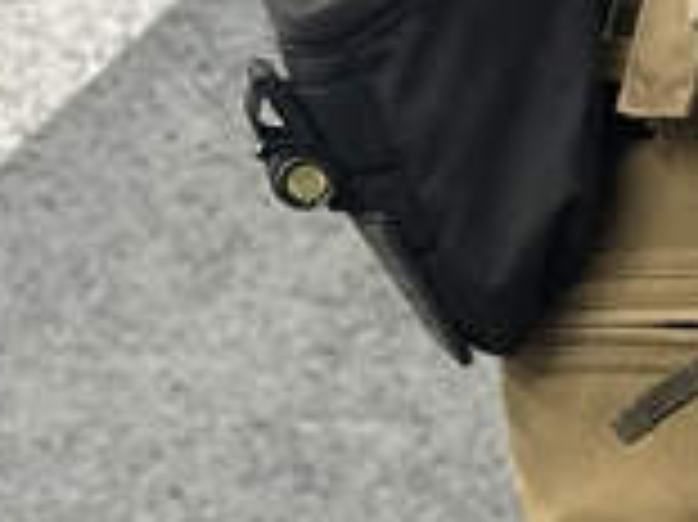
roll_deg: +0.5
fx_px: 1773
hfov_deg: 20.0
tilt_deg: -2.1
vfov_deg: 16.8
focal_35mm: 88
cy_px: 236
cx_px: 964
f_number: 1.78
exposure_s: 1/50
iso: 500
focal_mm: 6.86
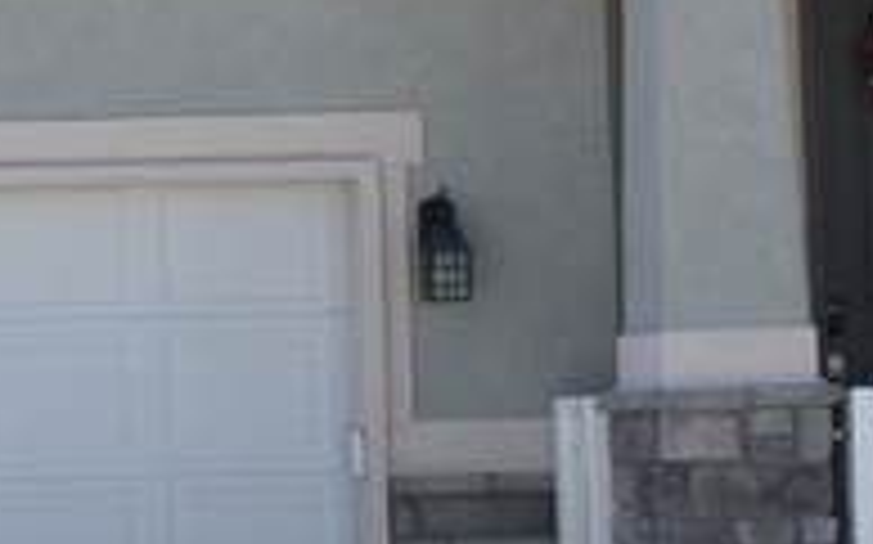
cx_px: -108
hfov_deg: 9.2
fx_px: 5374
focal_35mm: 226
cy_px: -34
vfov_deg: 5.8
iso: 100
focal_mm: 28
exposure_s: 1/640
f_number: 4.2
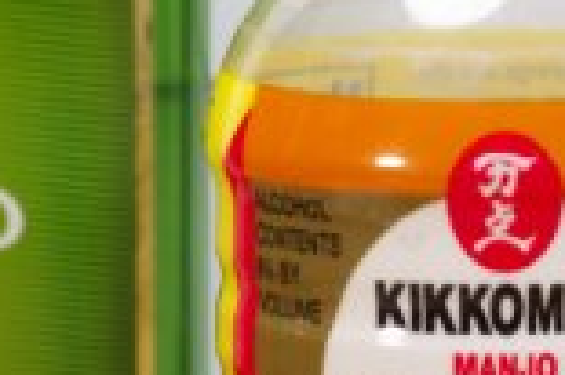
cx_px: 40
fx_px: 6914
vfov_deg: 3.1
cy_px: 865
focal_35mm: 441
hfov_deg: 4.7
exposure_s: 1/5
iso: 100
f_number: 11
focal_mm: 57
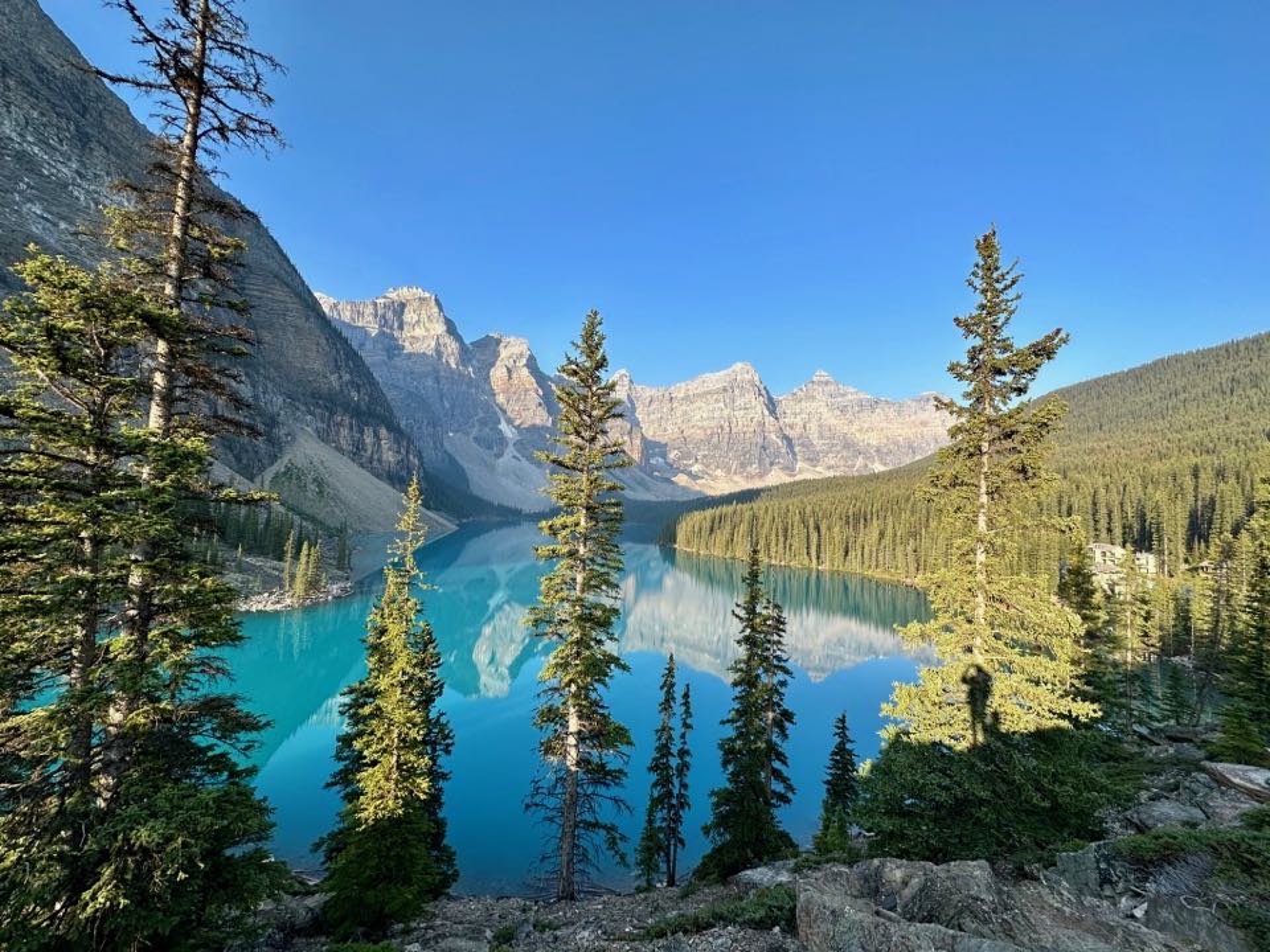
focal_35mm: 14
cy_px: 476
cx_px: 635
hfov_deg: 102.1
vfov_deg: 85.7
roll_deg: -1.8
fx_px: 514
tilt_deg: +3.4
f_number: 2.2
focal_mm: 2.22
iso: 50
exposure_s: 1/729
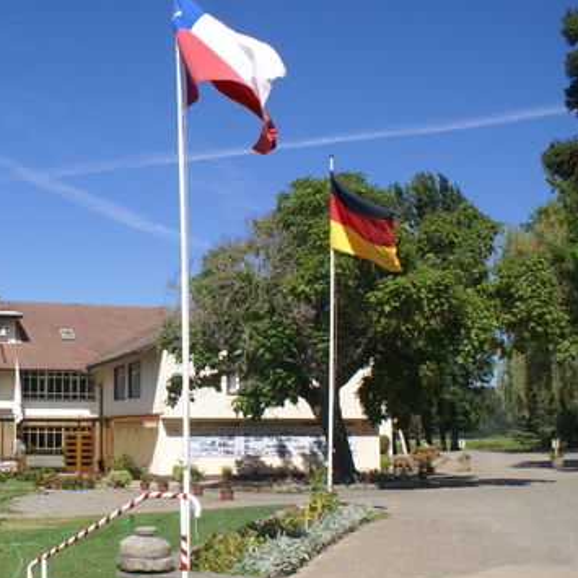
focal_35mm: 46
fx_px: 869
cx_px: 62
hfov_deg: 34.8
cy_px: 322
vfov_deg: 36.7
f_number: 5.6
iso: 100
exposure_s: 1/500
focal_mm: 20
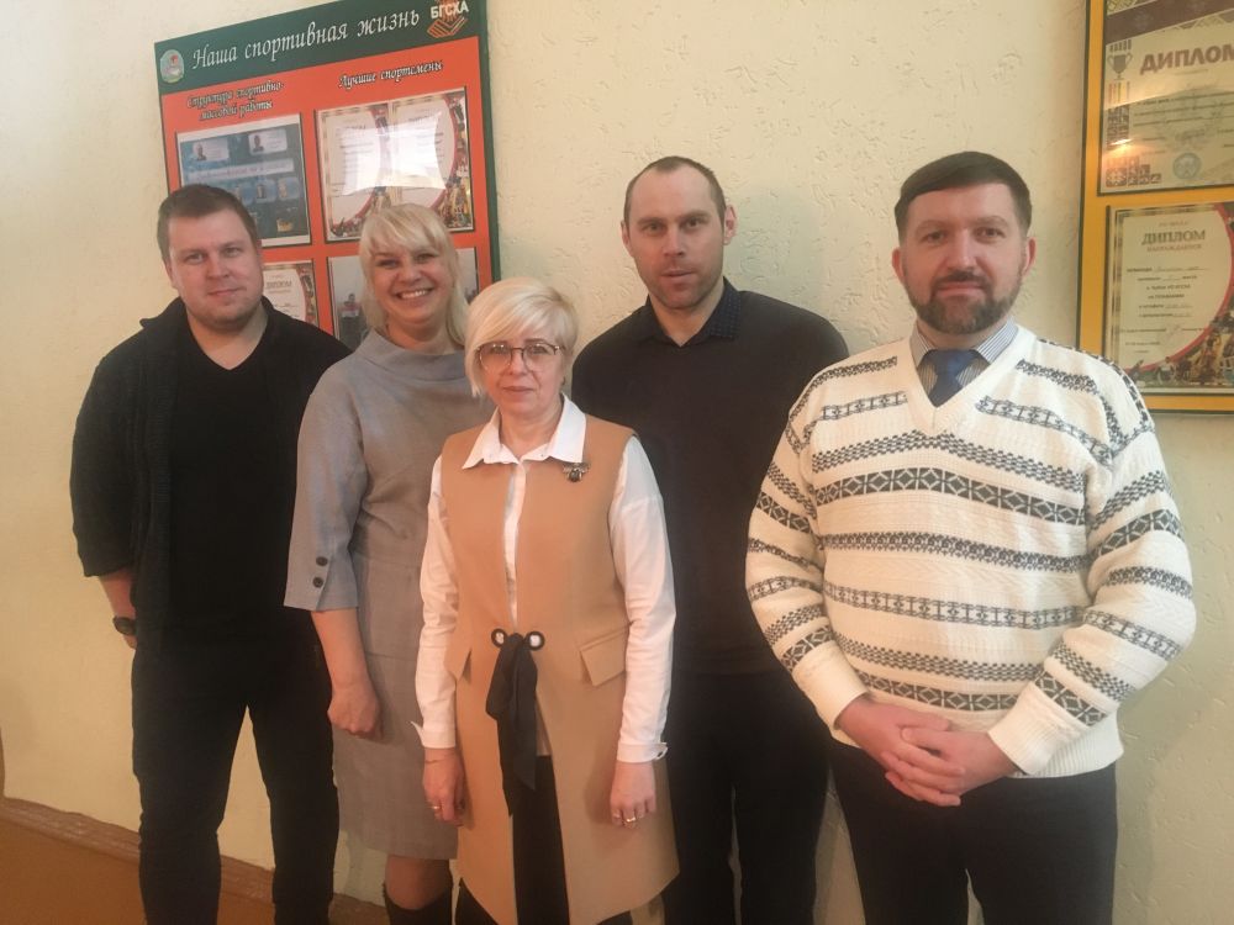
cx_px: 617
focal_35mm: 29
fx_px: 1034
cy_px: 462
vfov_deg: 48.2
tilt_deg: -7.0
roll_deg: +2.0
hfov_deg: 61.7
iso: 200
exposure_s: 1/17
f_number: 2.2
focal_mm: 4.15
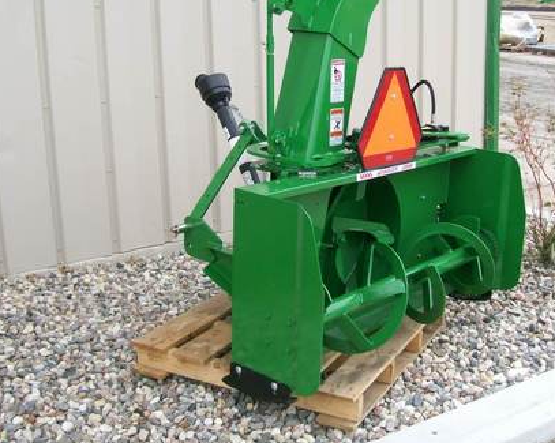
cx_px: 319
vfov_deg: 32.0
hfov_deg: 39.5
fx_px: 771
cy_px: 180
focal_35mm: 47
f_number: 2.7
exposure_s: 1/150
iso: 80
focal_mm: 6
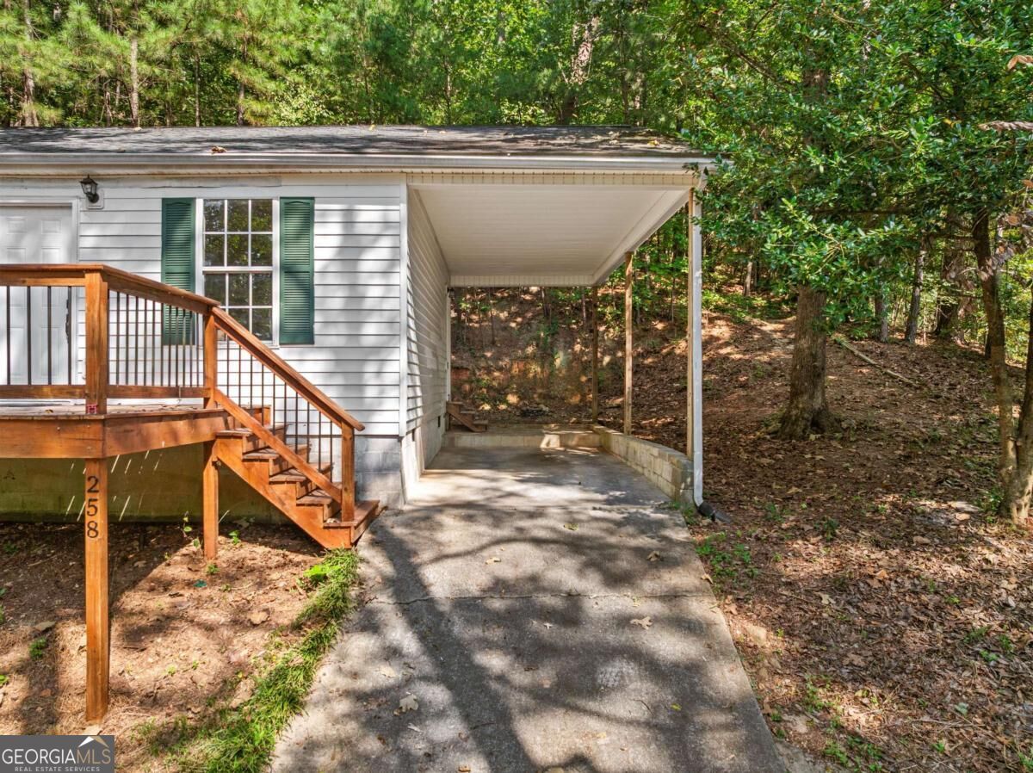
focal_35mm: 24
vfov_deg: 56.7
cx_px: 516
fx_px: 716
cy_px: 386
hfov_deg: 71.6
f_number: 2.8
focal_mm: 12.29
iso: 230
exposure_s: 1/320
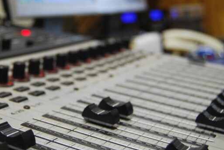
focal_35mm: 72
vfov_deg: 19.0
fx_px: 449
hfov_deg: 27.7
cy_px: 56
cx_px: 63
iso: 400
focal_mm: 24
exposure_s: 1/13
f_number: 4
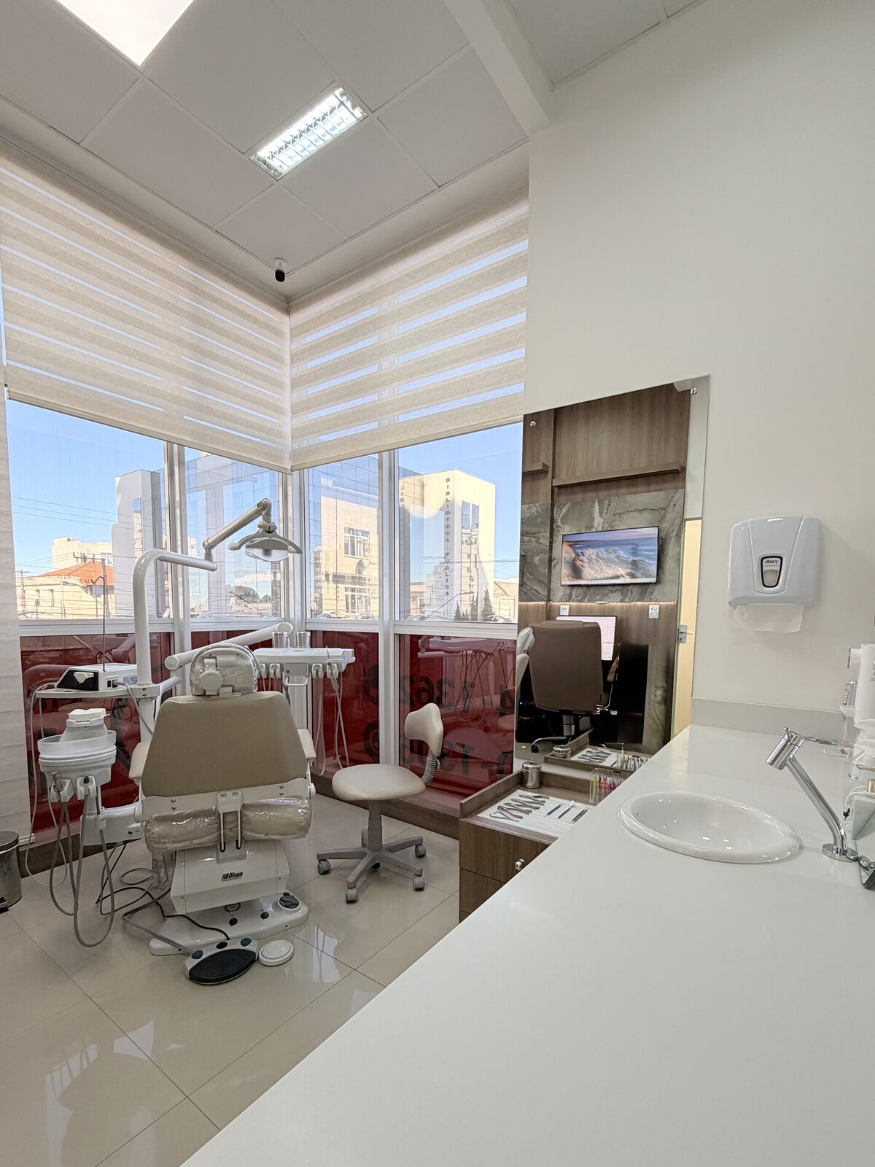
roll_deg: -0.8
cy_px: 584
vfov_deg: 102.1
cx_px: 438
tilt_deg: -4.8
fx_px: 472
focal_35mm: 14
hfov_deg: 85.7
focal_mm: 2.22
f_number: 2.2
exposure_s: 1/120
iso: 100
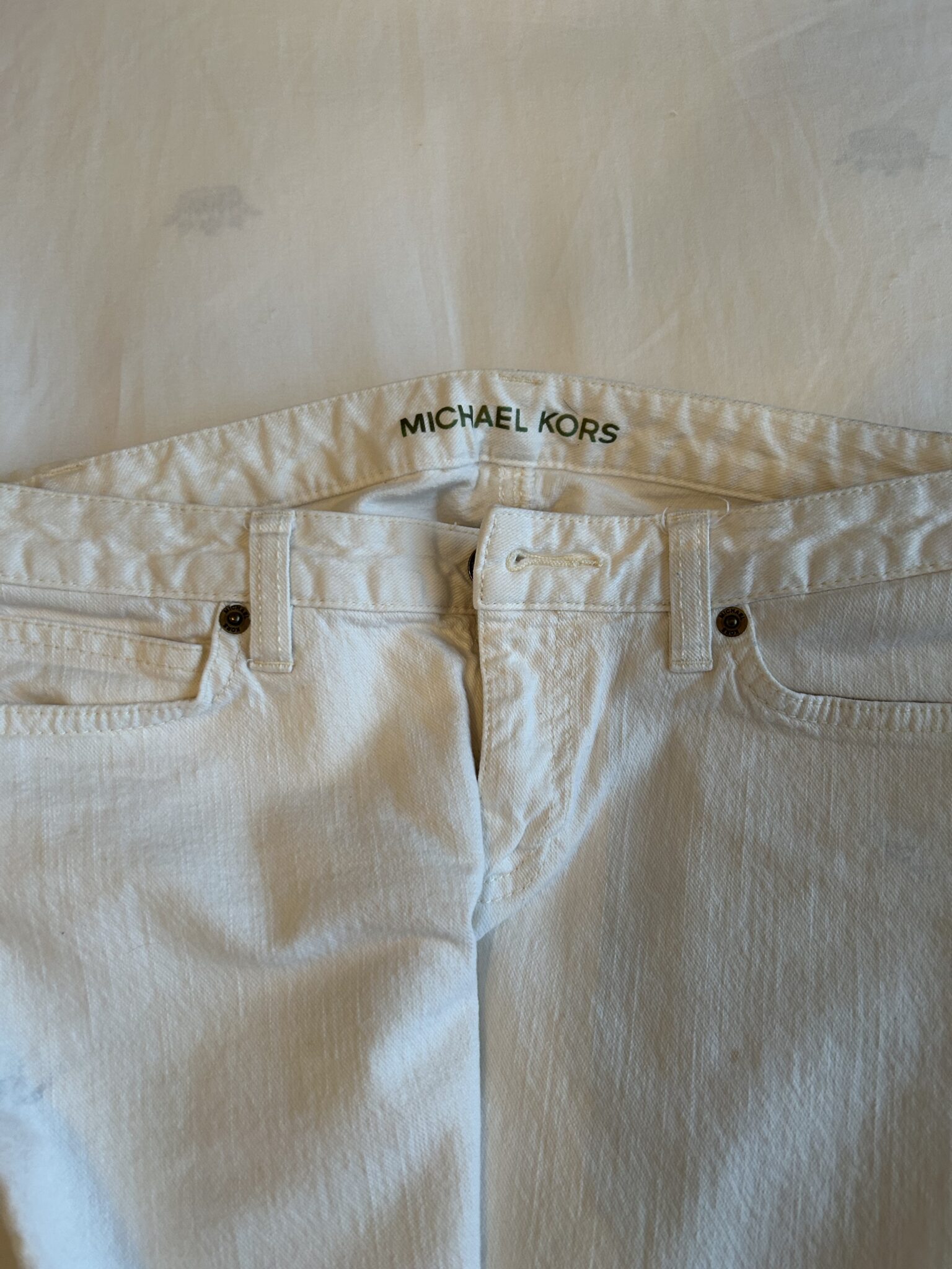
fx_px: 953
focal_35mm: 26
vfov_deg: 67.3
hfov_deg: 53.1
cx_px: 476
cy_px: 634
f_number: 1.5
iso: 160
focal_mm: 5.7
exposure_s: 1/60
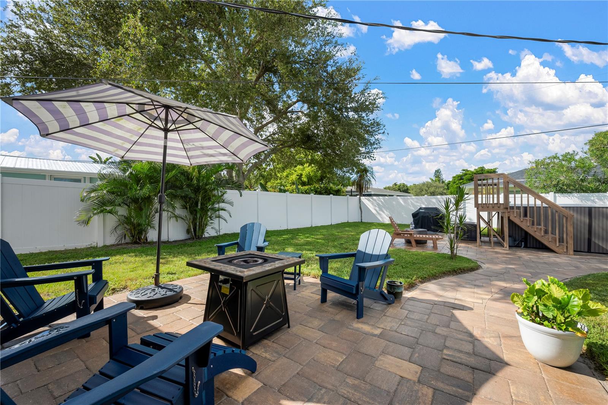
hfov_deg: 100.4
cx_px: 304
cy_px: 202
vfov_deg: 77.3
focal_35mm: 15
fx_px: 253
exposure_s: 1/125
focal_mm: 15
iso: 200
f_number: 11
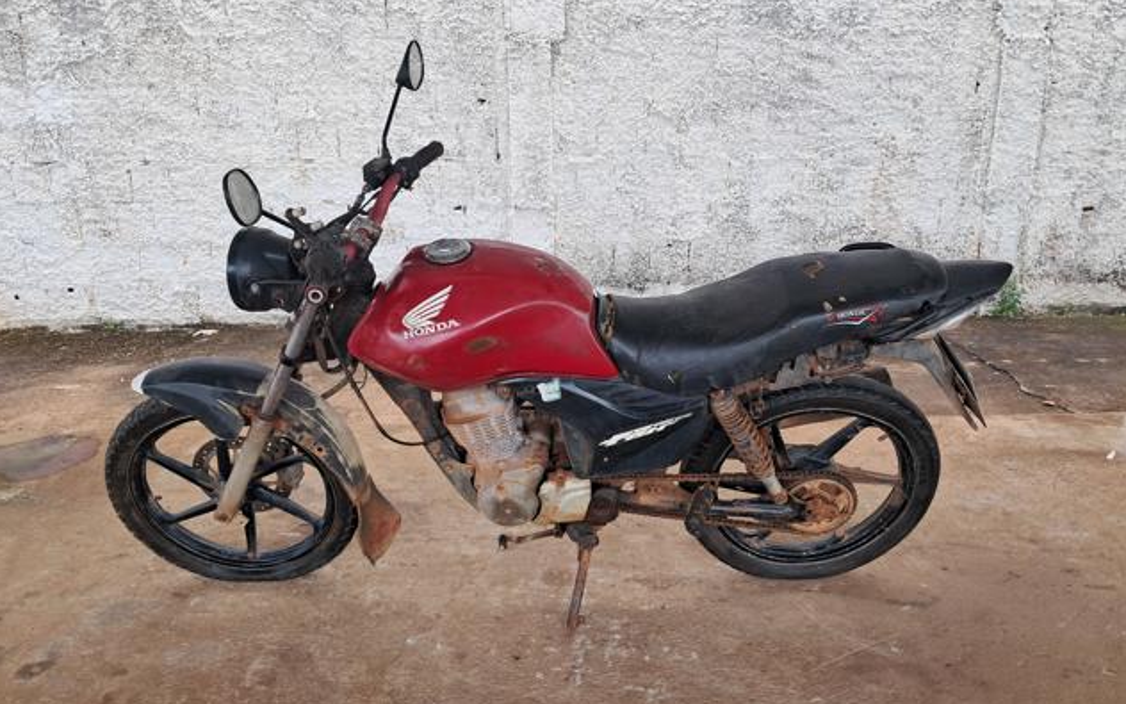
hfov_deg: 64.6
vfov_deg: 43.1
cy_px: 342
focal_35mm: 29
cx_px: 561
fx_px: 890
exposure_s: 1/100
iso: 50
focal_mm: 4
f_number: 1.8
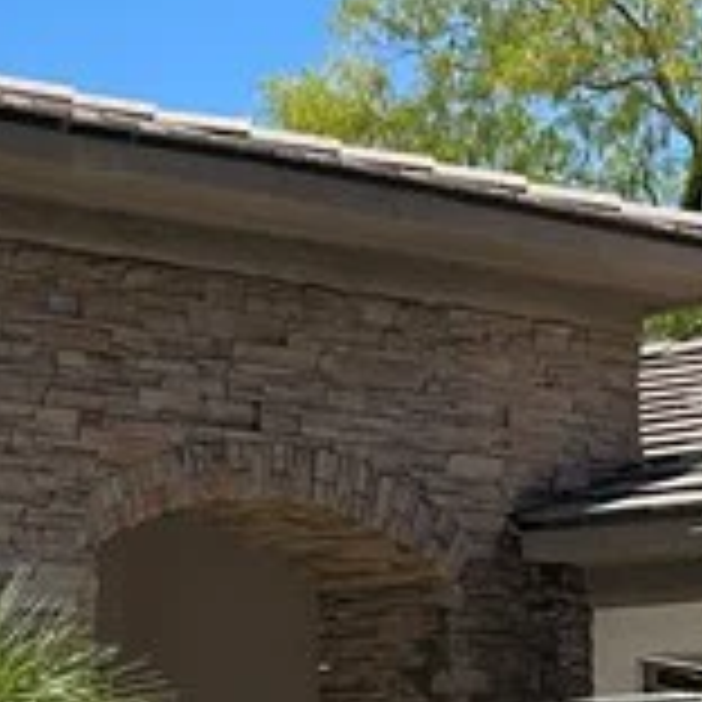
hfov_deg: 11.8
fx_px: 3189
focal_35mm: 139
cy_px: 891
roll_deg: -2.1
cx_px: -486
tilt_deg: +1.0
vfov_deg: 12.2
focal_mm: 6.86
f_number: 1.78
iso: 80
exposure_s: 1/6211
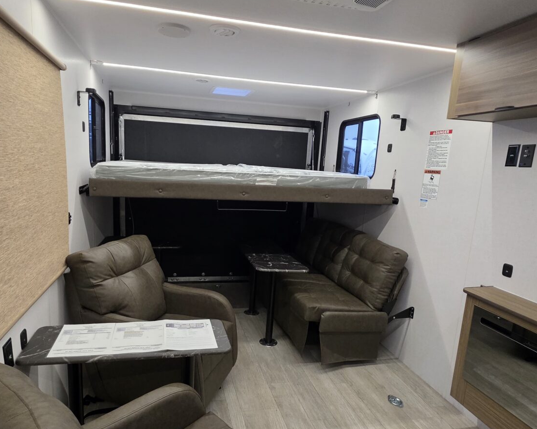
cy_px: 233
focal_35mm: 22
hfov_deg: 74.9
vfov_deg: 63.0
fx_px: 350
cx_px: 251
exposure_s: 1/120
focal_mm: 2.2
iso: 320
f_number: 1.9
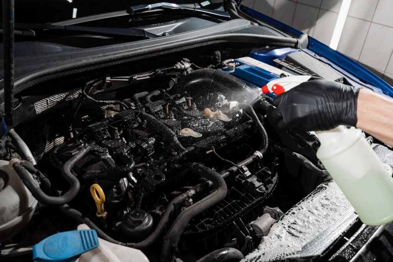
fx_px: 360
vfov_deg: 40.0
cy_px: 131
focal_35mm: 33
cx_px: 196
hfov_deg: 57.2
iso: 250
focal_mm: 33
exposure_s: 1/100
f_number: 6.3
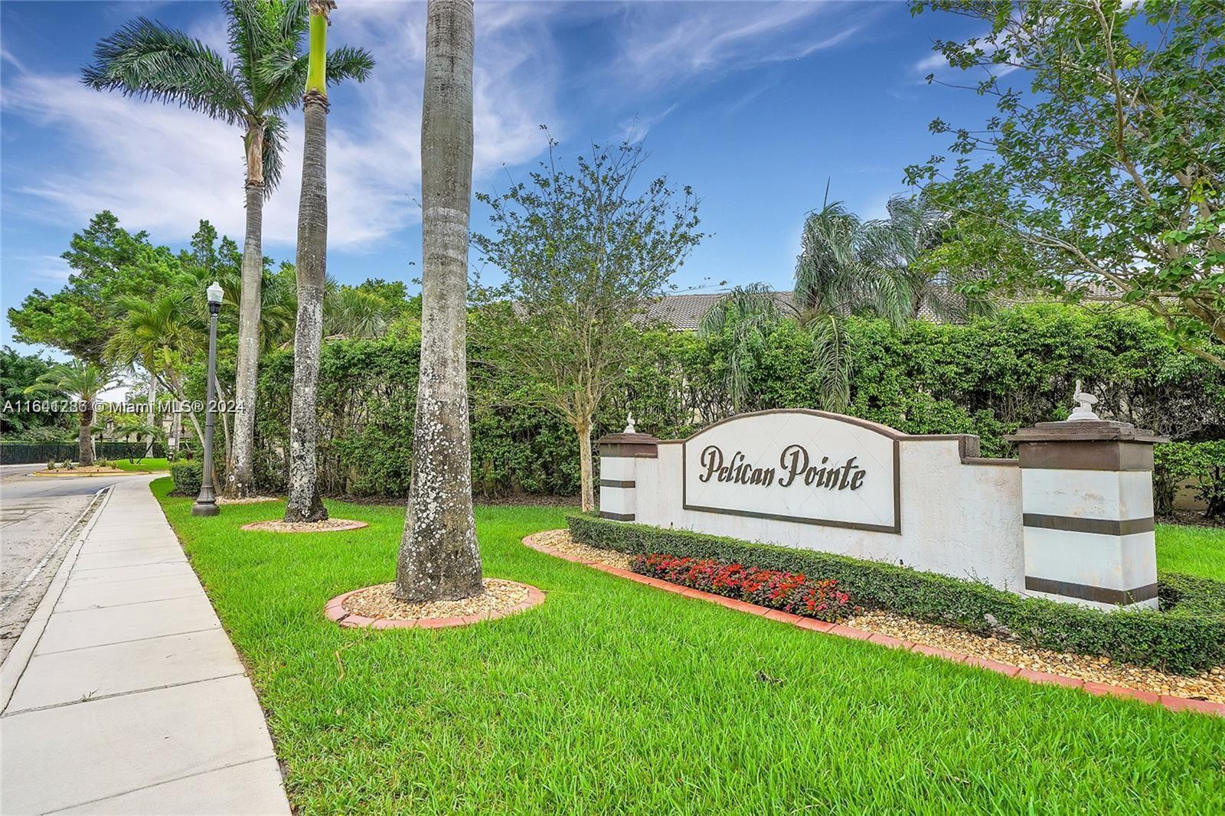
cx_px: 612
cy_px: 408
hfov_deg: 86.9
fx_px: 646
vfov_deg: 64.5
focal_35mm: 19
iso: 400
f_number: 8
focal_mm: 19
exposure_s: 1/500
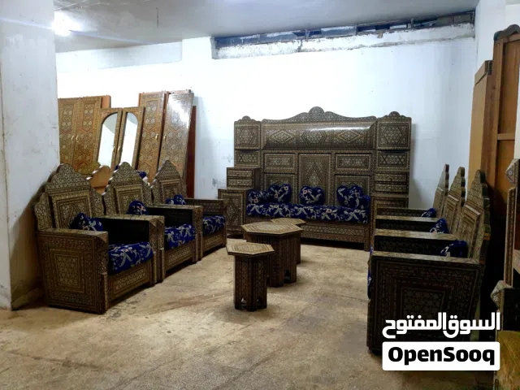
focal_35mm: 26
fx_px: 391
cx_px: 260
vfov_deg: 53.1
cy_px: 195
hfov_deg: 67.3
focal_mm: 4.3
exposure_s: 1/37
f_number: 1.5
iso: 250
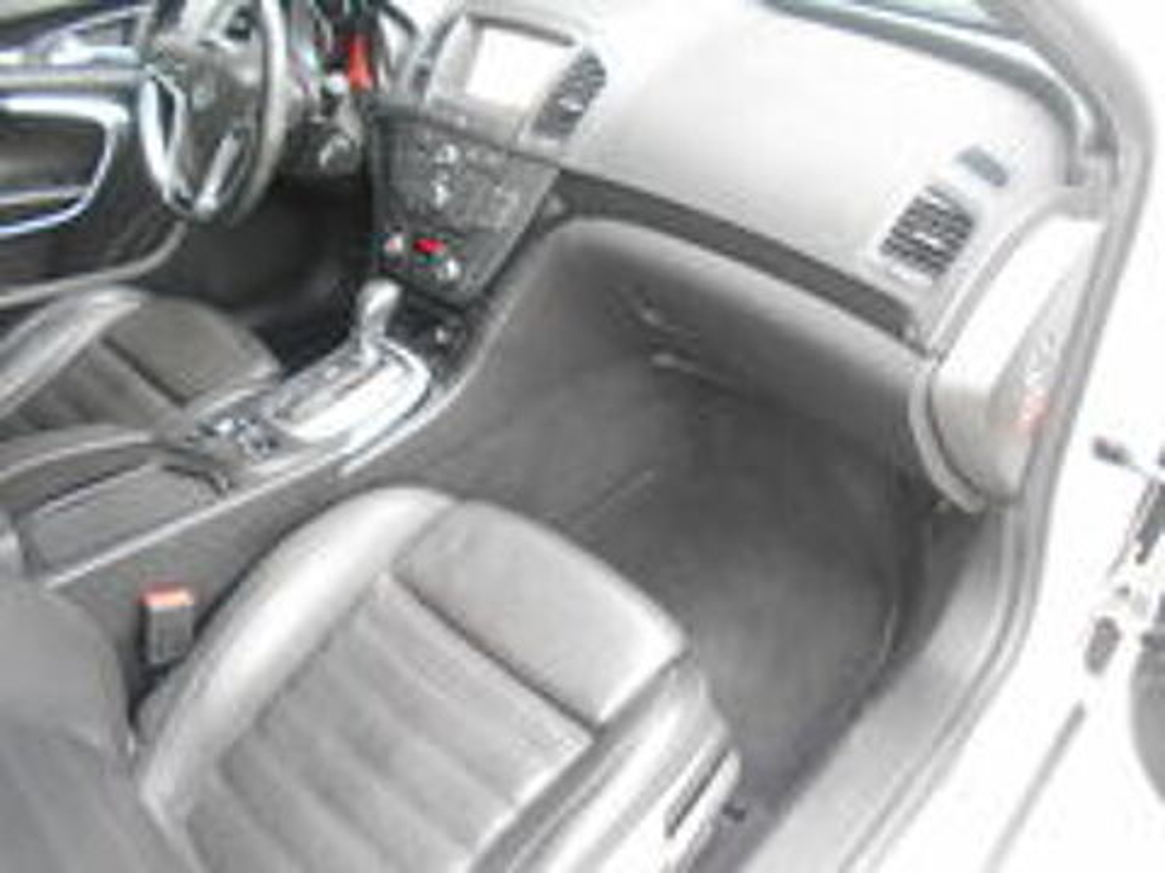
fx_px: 875
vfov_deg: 53.1
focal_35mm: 26
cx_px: 582
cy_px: 436
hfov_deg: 67.3
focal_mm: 4.6
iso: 320
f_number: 3.2
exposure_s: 1/30
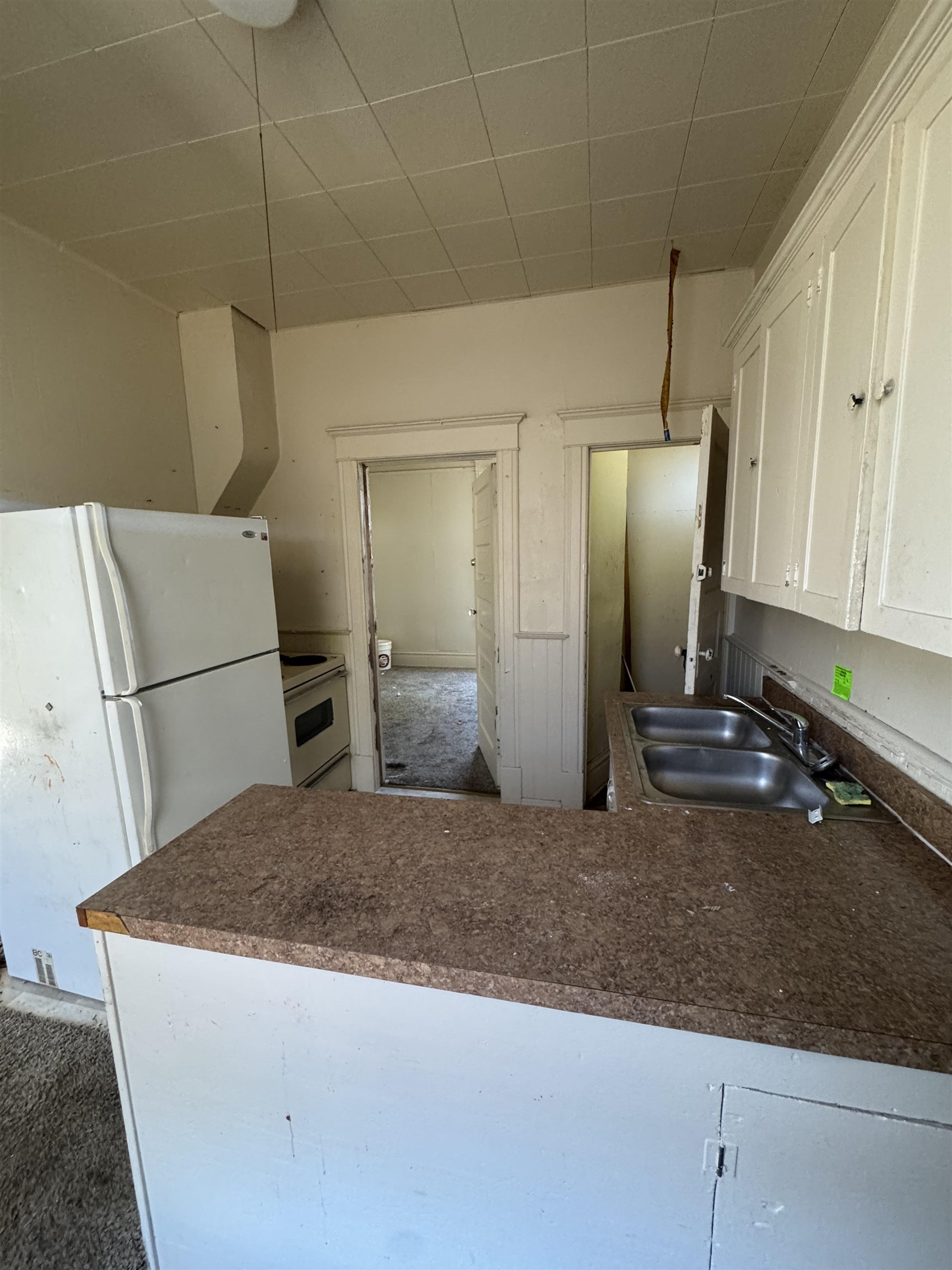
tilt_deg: -7.8
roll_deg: +2.4
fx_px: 513
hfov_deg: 85.7
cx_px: 476
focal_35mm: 14
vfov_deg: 102.1
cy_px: 635
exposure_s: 1/60
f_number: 2.2
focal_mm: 2.22
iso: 500
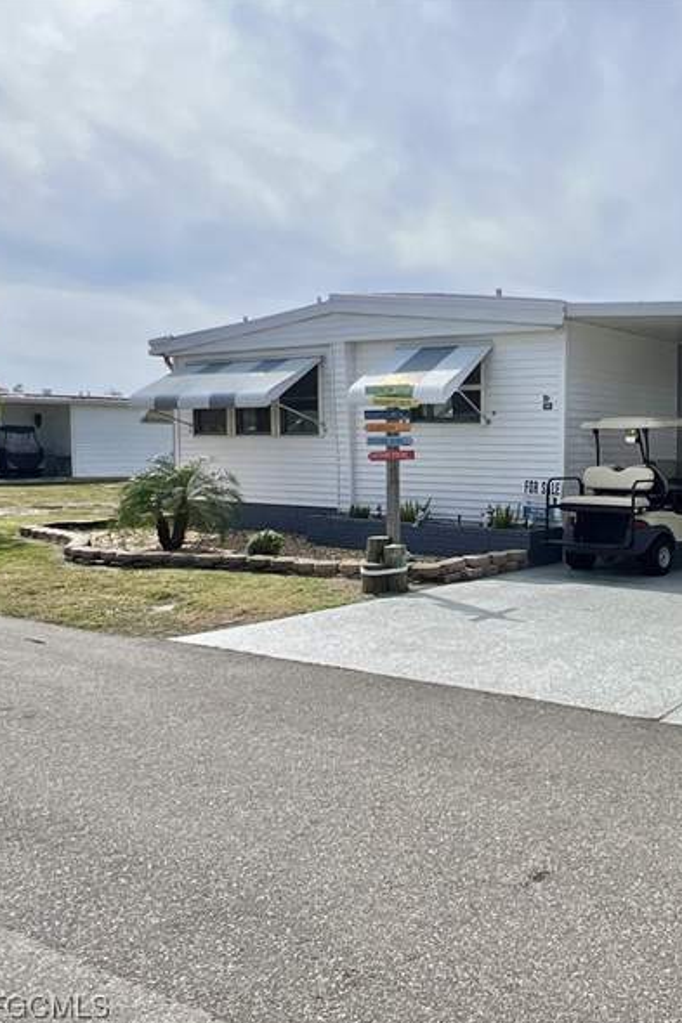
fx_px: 881
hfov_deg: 37.9
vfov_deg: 60.3
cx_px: 673
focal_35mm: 31
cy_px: 514
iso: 32
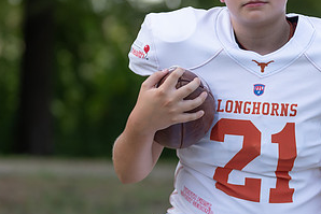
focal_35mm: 261
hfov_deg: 7.9
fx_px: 2328
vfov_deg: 5.3
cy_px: 93
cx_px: 271
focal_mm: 108
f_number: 2.8
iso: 100
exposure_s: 1/400
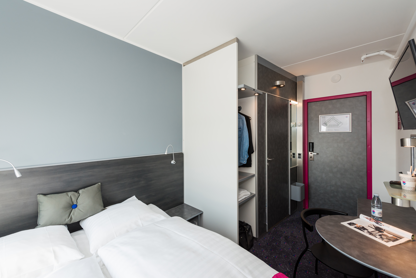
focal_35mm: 14
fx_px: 162
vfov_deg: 81.2
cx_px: 208
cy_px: 139
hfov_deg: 104.2
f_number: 6.3
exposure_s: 1/125
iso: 400
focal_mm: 14
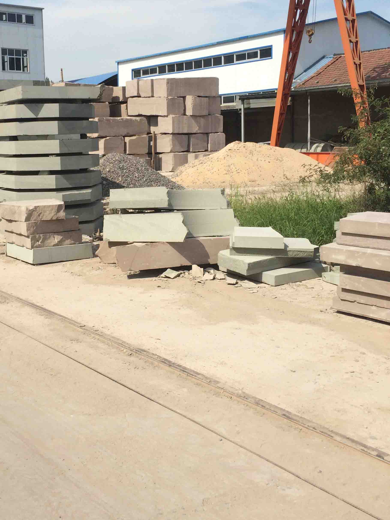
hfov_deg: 36.4
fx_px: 586
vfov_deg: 47.6
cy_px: 205
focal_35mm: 39
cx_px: 129
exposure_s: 1/2740
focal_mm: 4.15
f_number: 2.2
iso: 32
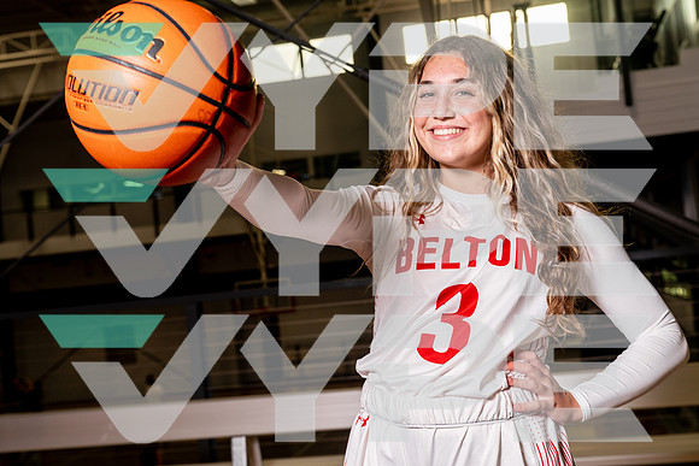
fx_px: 1010
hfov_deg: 38.2
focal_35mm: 52
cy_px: 233
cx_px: 350
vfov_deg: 26.0
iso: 100
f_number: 5.6
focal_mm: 52
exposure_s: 1/125
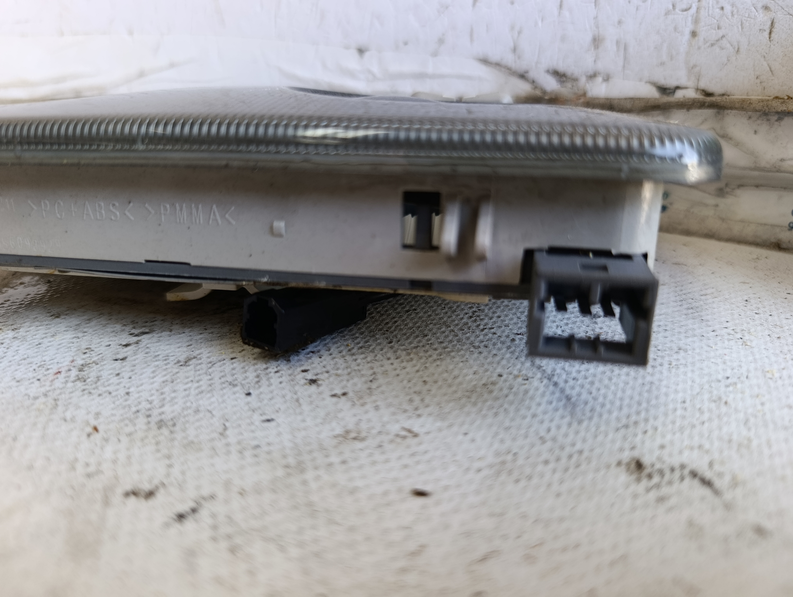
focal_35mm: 23
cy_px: 298
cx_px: 396
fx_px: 528
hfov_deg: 73.8
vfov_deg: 59.0
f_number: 1.65
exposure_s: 1/100
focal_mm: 6.11
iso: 475
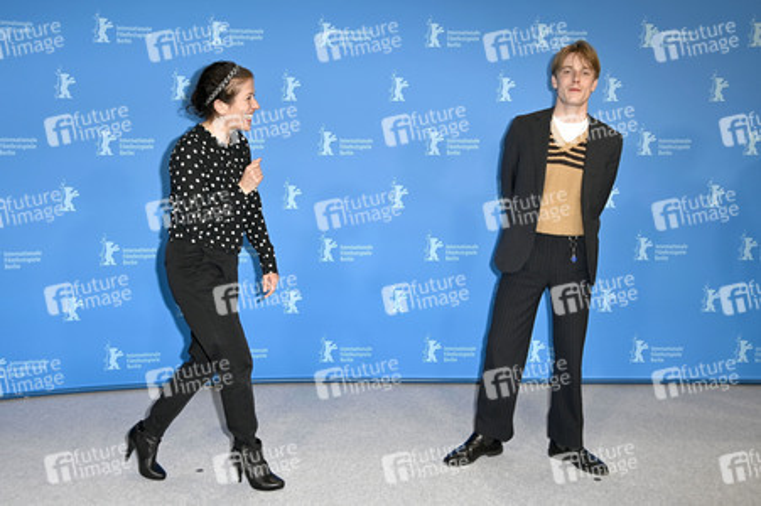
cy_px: 253
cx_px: 380
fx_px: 676
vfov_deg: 41.1
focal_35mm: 32
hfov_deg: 58.8
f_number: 5.6
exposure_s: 1/250
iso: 800
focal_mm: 32
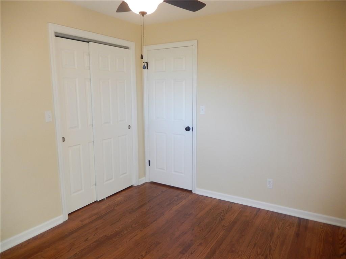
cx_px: 173
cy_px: 130
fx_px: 250
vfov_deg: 54.9
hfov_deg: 69.4
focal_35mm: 25
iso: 200
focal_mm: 4.5
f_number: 3.4
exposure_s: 1/30
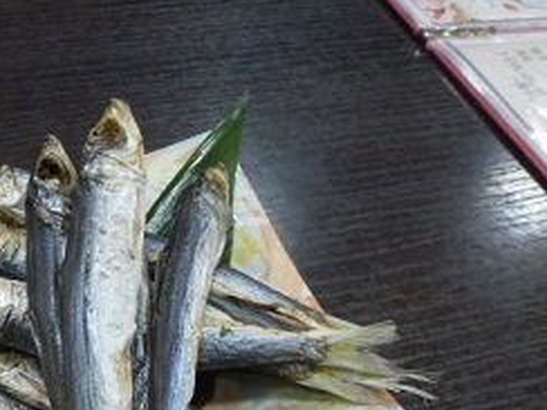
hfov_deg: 40.5
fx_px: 695
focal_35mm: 44
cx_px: 81
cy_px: 358
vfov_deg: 31.5
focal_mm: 4.3
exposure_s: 1/40
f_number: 3.3
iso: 200
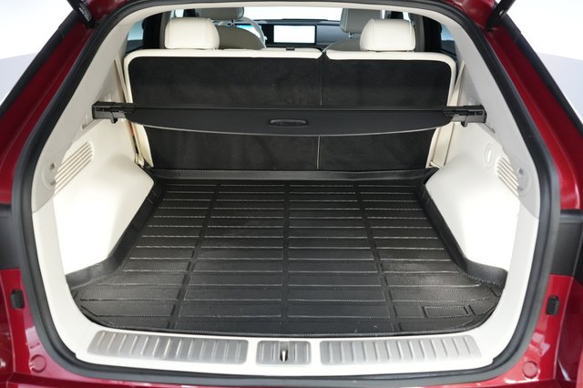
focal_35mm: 27
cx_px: 292
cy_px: 194
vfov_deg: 47.9
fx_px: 437
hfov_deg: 67.4
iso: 6400
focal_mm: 27
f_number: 2.8
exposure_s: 1/160
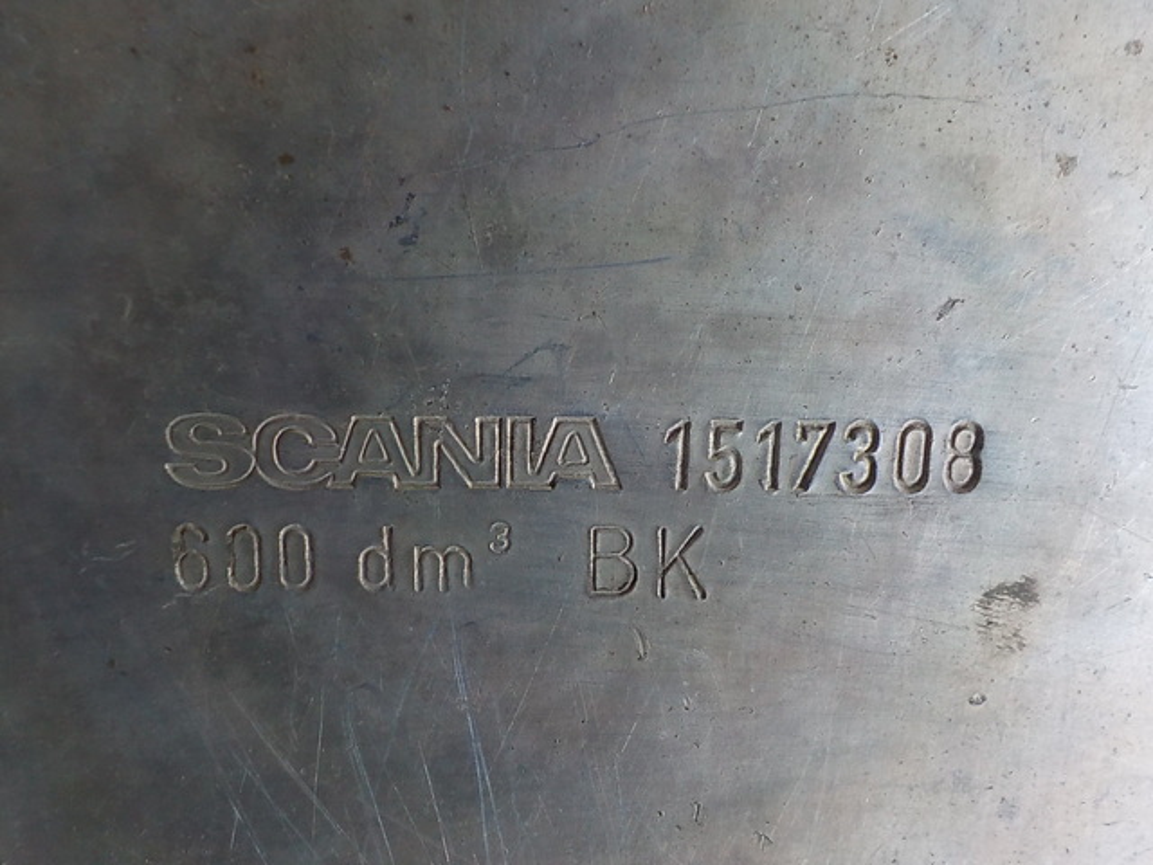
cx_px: 576
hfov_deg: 60.0
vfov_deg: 46.8
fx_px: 999
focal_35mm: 30
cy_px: 432
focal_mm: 4.1
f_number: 3.3
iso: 220
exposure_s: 1/30
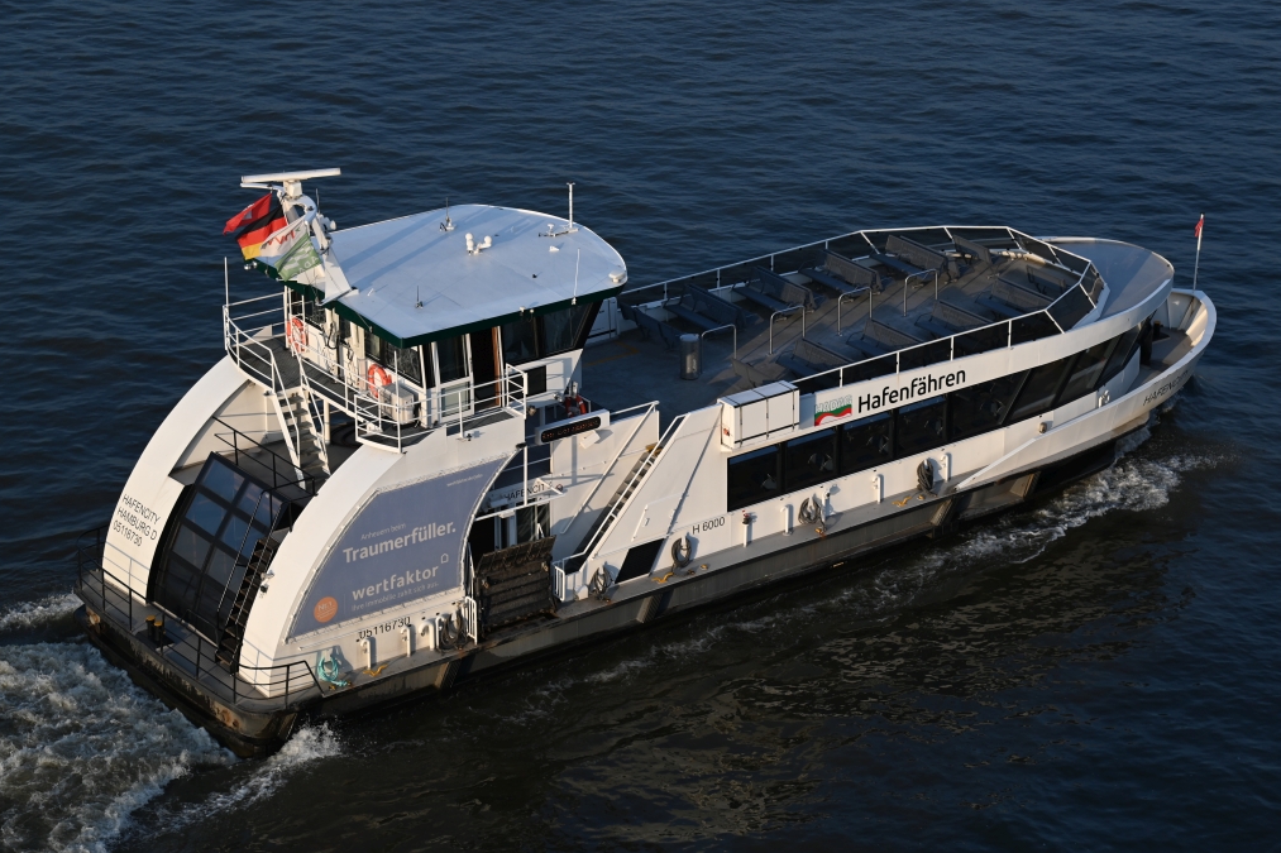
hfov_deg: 23.6
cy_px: 421
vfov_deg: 15.9
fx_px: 3059
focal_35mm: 86
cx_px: 639
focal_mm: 85
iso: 180
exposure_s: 1/500
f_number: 5.6
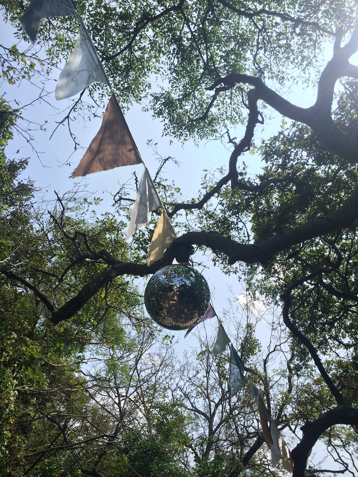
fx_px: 414
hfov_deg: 46.8
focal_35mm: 30
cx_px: 179
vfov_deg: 60.0
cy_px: 238
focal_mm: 4.12
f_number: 2.2
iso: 32
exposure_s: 1/2283
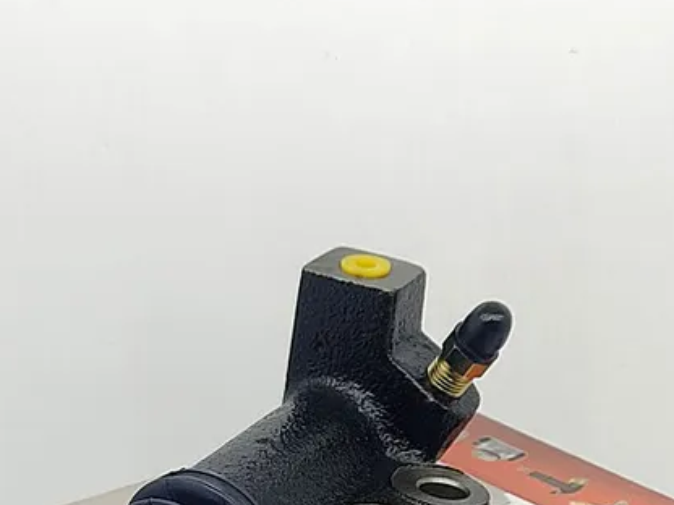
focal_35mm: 75
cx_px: 342
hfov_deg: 26.0
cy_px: 633
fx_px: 1460
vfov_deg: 18.4
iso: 100
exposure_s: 1/192
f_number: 1.79
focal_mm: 4.74
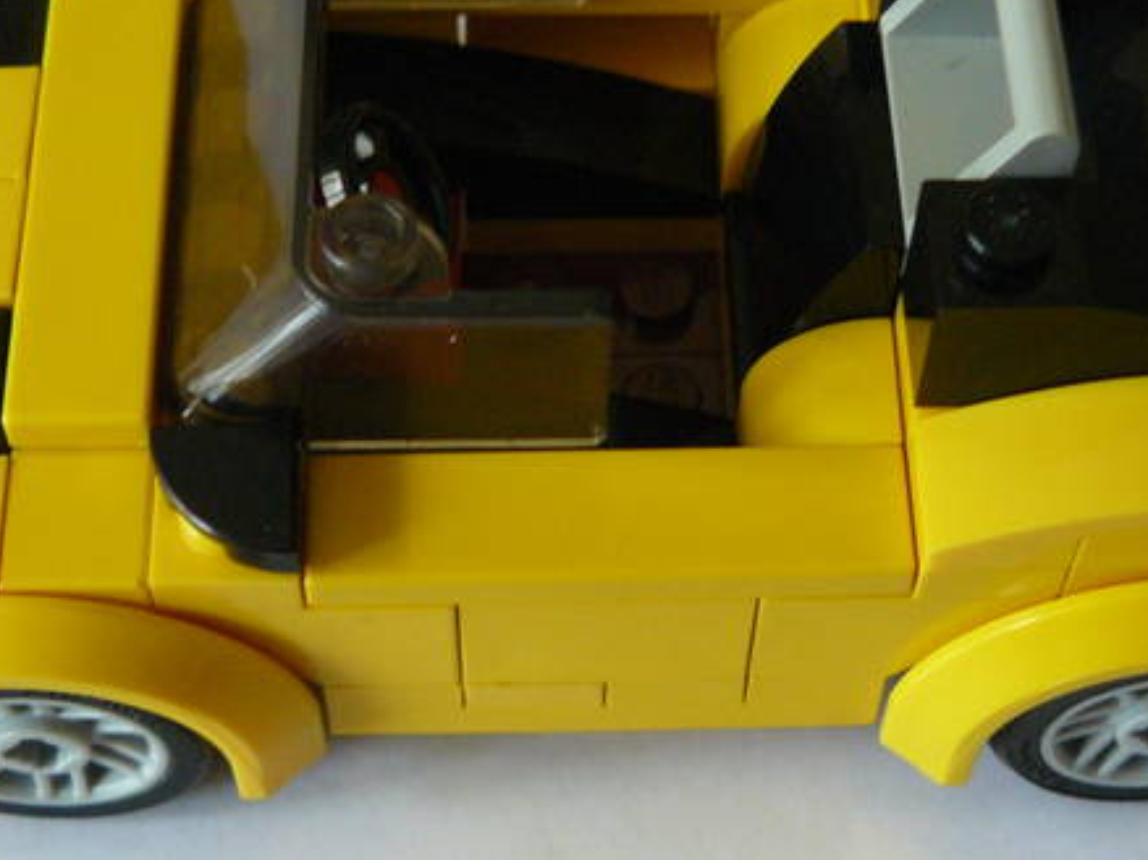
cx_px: 600
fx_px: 2453
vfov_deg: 19.9
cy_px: 434
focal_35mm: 74
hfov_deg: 26.3
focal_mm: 6
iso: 200
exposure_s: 1/6
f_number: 2.8
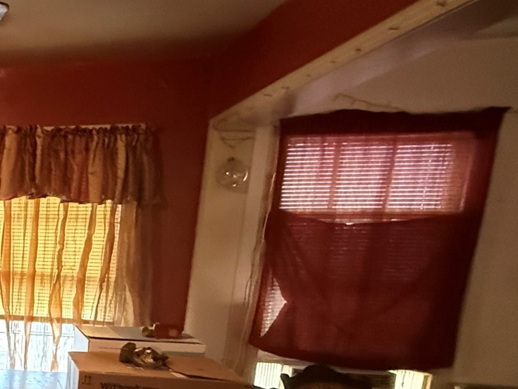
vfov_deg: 34.7
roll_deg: -1.7
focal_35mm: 39
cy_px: 350
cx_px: -173
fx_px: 584
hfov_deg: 33.3
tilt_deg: -9.7
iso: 1600
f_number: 2.2
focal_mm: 2.22
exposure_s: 1/40
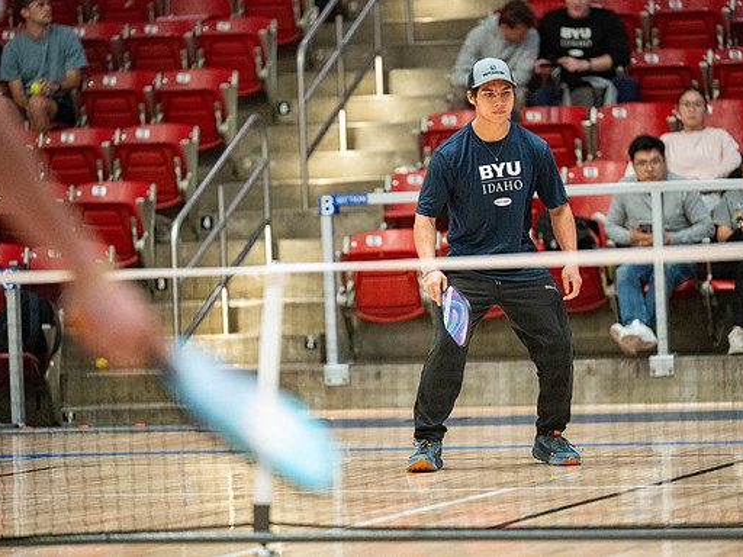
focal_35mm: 218
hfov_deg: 9.1
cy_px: 278
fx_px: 4679
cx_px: 414
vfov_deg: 6.8
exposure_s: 1/500
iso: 5000
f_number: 2.8
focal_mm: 200
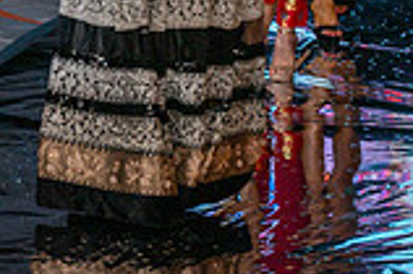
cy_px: -243
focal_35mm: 287
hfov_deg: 7.2
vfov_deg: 4.7
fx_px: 3289
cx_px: 48
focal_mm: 65
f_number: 4
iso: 400
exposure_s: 1/200
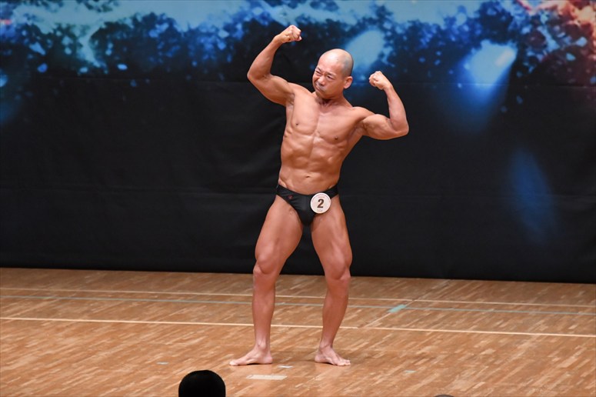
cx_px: 298
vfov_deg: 4.6
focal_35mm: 300
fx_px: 4964
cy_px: 198
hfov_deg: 6.9
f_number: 5.6
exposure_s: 1/400
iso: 6400
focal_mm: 200
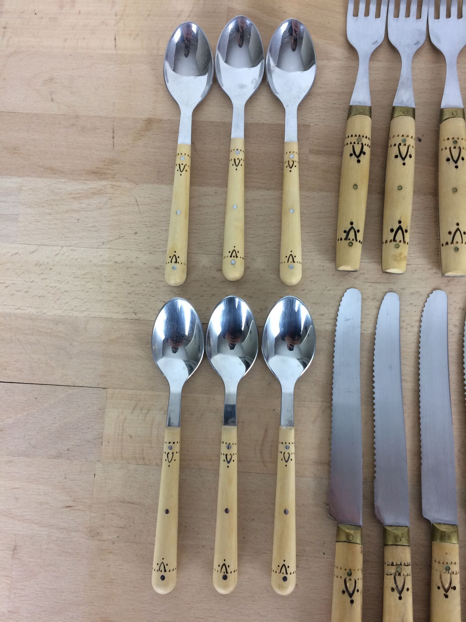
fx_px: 521
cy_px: 311
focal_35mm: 29
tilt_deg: -82.3
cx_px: 233
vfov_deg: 61.7
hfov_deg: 48.2
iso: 40
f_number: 2.2
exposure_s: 1/33
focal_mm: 4.15
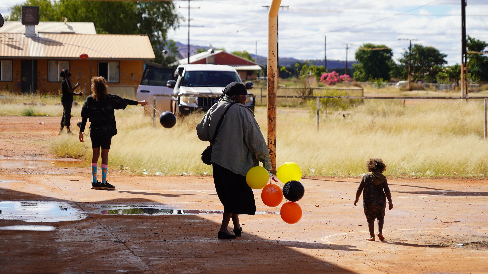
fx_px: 1967
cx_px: 243
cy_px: 149
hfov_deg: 14.1
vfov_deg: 8.0
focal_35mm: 152
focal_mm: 134
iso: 100
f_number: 6.3
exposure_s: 1/400
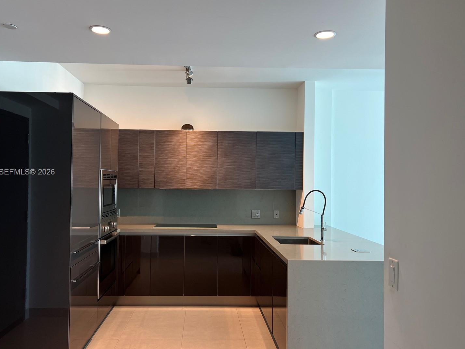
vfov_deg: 48.2
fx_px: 390
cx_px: 213
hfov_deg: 61.6
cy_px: 173
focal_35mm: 29
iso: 64
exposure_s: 1/60
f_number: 1.5
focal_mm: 5.7
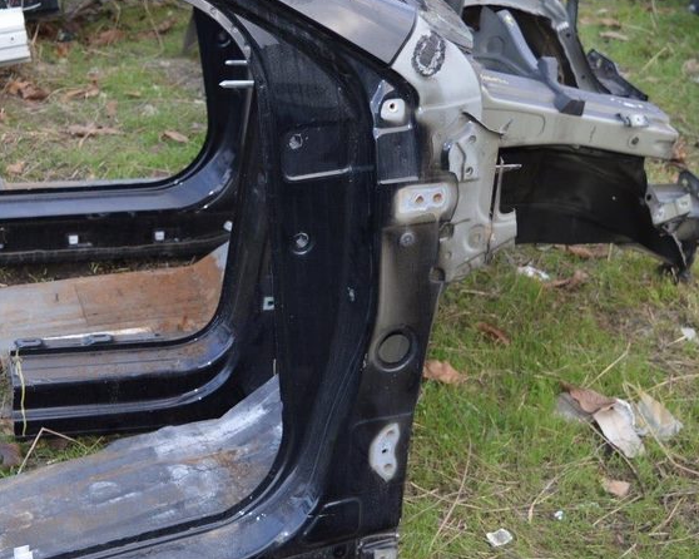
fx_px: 1282
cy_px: 269
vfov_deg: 24.6
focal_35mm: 62
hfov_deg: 30.3
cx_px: 238
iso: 180
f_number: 4
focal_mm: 24
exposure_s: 1/125
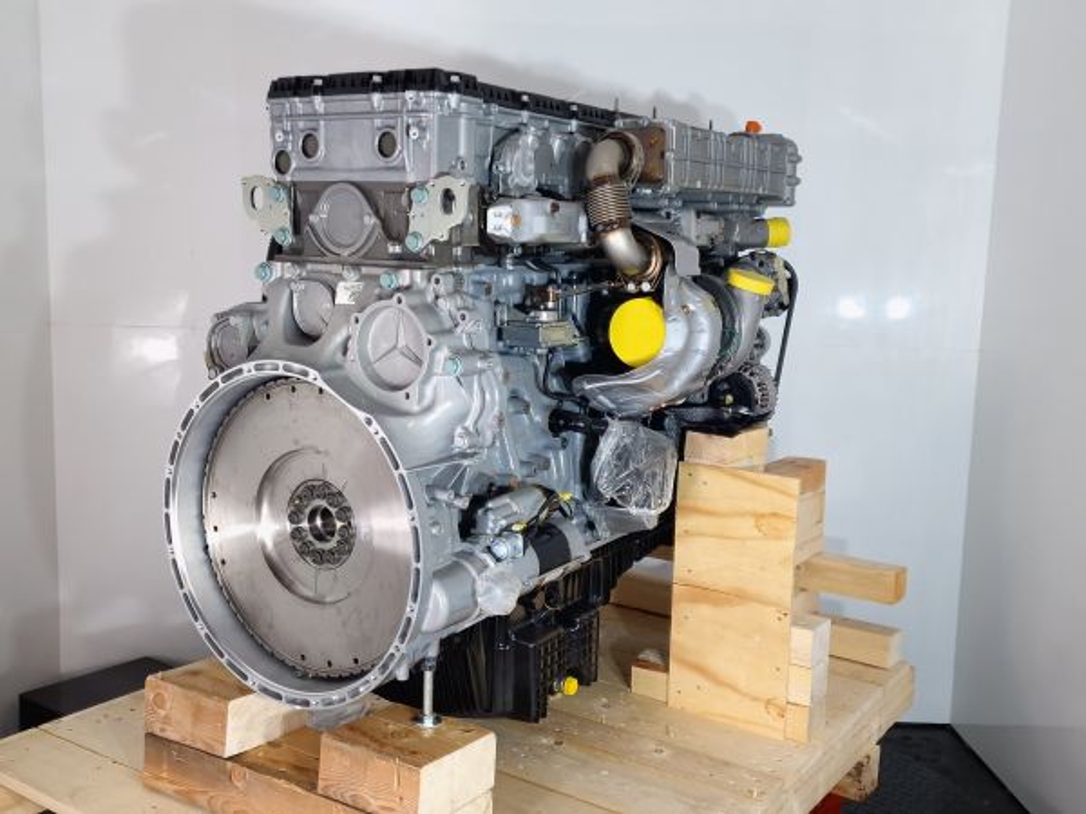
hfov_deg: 73.9
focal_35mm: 23
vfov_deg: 58.9
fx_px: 722
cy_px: 407
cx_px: 543
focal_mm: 6.4
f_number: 1.8
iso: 100
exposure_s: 1/50
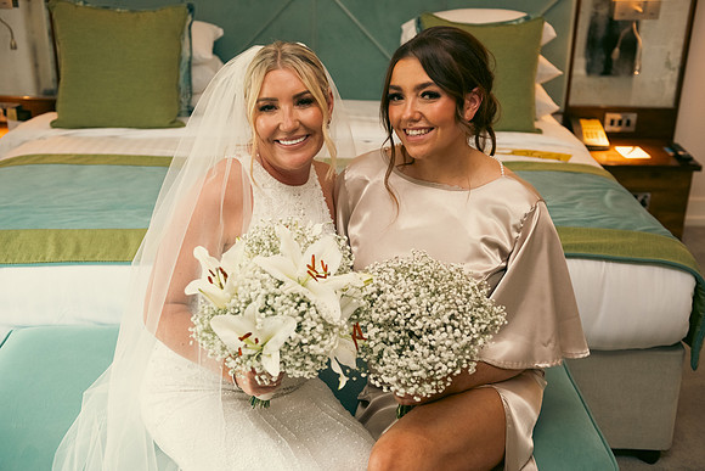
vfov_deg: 30.5
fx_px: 862
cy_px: 236
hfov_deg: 44.5
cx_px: 352
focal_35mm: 44
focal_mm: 44
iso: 800
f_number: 3.5
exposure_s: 1/160
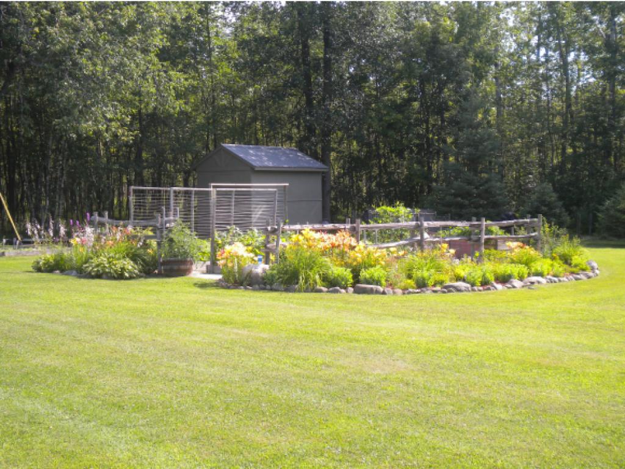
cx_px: 312
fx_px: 939
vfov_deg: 28.1
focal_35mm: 52
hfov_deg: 36.8
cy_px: 234
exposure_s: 1/129
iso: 80
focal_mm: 9.3
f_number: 5.6
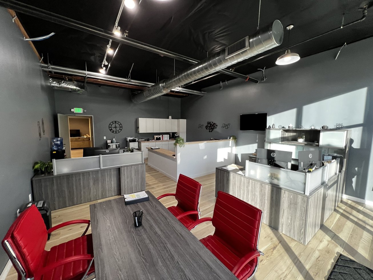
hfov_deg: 106.2
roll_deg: -0.1
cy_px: 140
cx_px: 186
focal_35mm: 13
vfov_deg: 89.9
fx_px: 140
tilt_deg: -5.4
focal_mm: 1.57
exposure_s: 1/60
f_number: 1.8
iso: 160
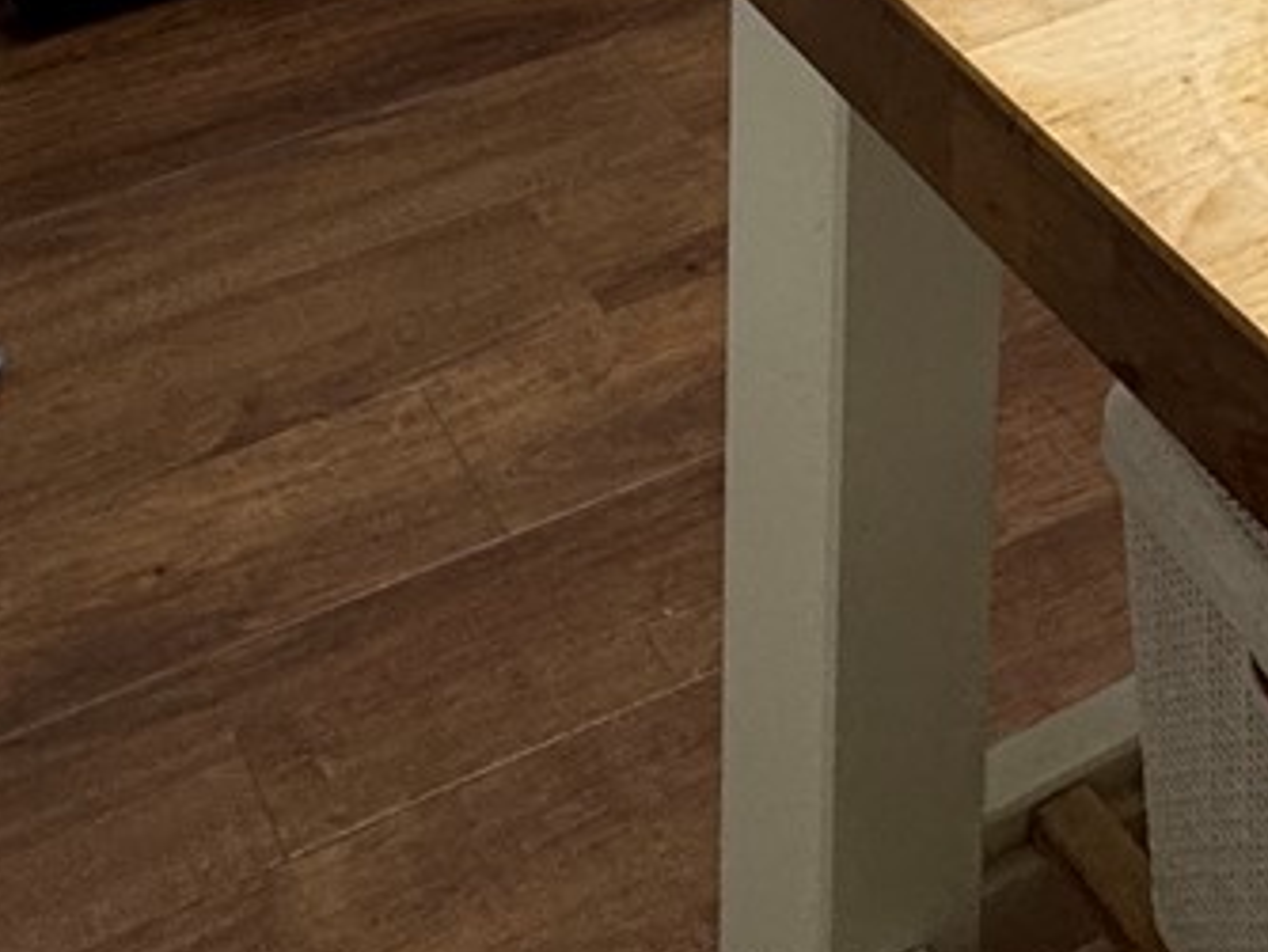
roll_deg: -0.3
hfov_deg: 28.9
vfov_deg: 15.7
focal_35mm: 67
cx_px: 516
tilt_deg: -9.7
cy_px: -1119
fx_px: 2456
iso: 200
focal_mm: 2.22
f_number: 2.2
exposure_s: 1/120
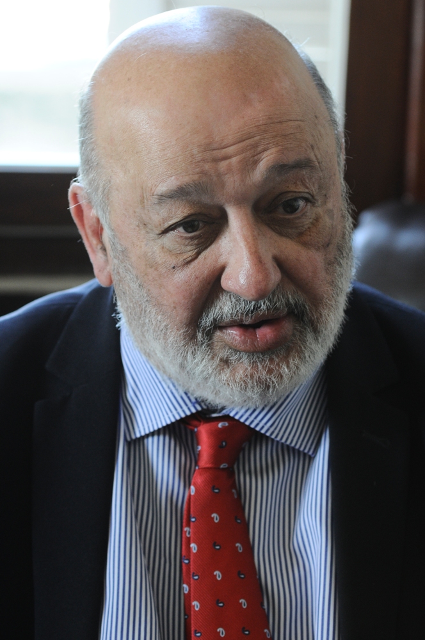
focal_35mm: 138
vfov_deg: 14.9
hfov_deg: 9.9
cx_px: 212
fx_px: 2450
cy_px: 320
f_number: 5
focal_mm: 92
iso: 640
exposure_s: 1/60
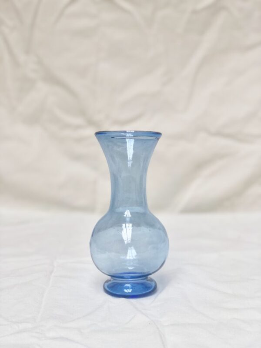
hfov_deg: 25.7
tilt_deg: -6.6
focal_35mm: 57
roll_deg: +0.2
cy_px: 174
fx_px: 573
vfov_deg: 33.8
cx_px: 130
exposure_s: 1/60
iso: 25
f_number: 2.8
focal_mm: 6.6
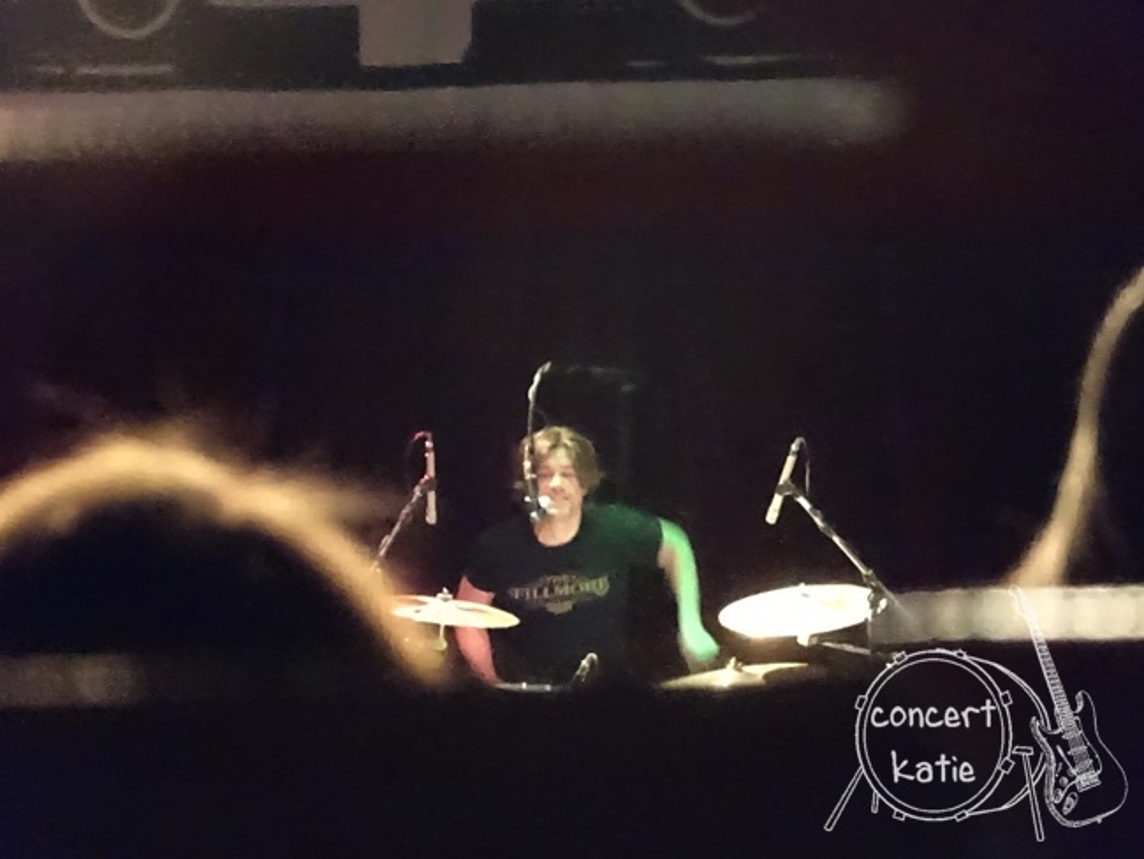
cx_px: 572
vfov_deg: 4.5
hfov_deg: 5.9
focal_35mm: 334
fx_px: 11042
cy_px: 430
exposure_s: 1/25
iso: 10000
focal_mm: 57.05
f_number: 6.3
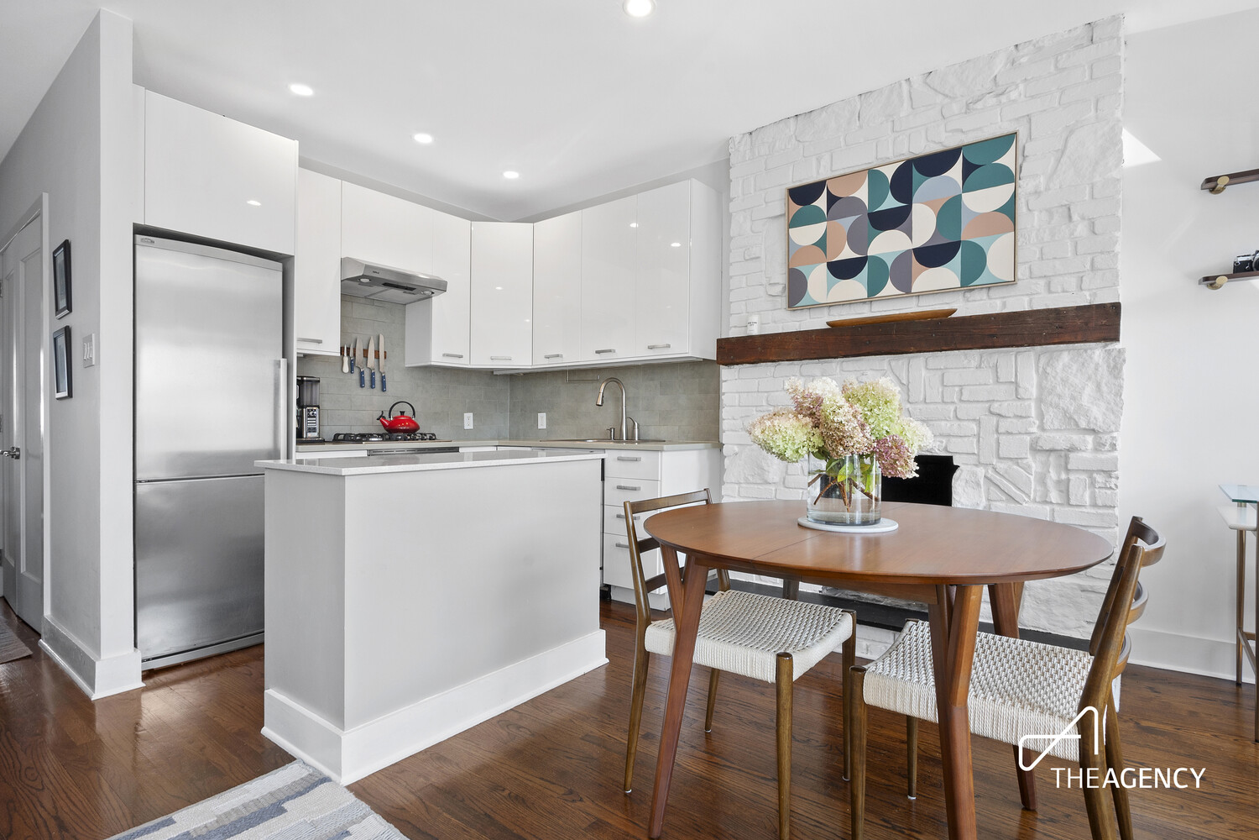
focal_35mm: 18
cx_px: 630
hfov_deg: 90.0
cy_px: 420
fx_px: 629
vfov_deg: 67.4
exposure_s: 1/3
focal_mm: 12
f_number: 13
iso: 250
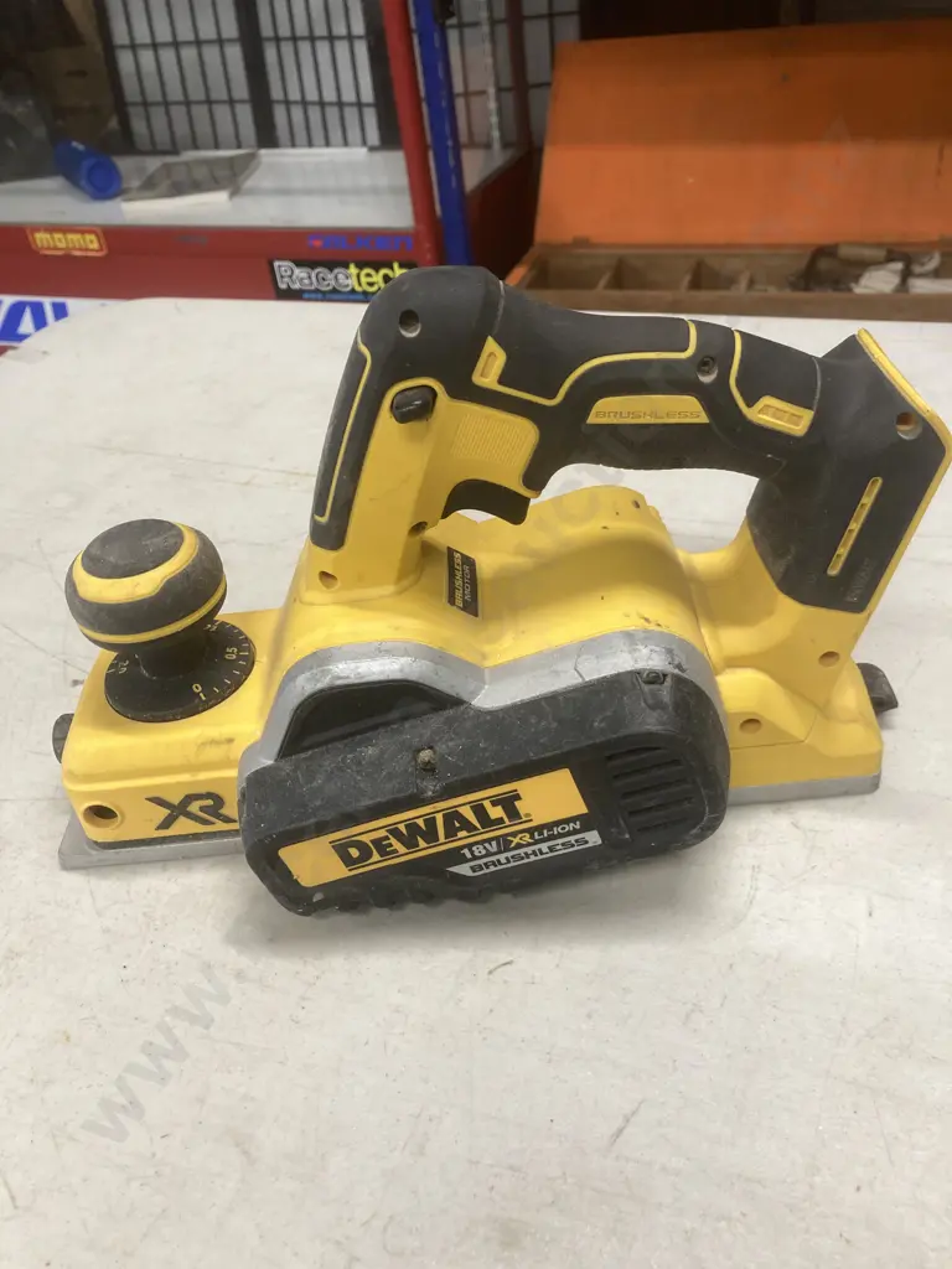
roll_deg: +8.5
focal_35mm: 28
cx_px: 476
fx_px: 1027
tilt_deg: -37.8
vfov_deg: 63.4
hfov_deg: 49.7
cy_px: 634
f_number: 1.8
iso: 80
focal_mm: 3.99
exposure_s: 1/50
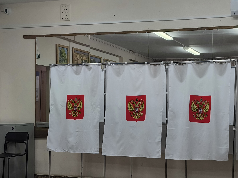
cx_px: 161
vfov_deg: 23.9
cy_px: 116
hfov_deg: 31.4
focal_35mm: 61
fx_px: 419
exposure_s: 1/100
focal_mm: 6.14
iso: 200
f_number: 1.65
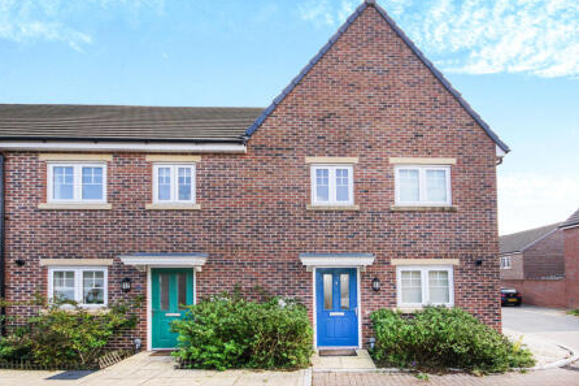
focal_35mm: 16
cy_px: 187
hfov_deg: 96.7
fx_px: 257
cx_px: 304
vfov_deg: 73.7
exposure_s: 1/125
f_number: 5.6
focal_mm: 10
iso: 100
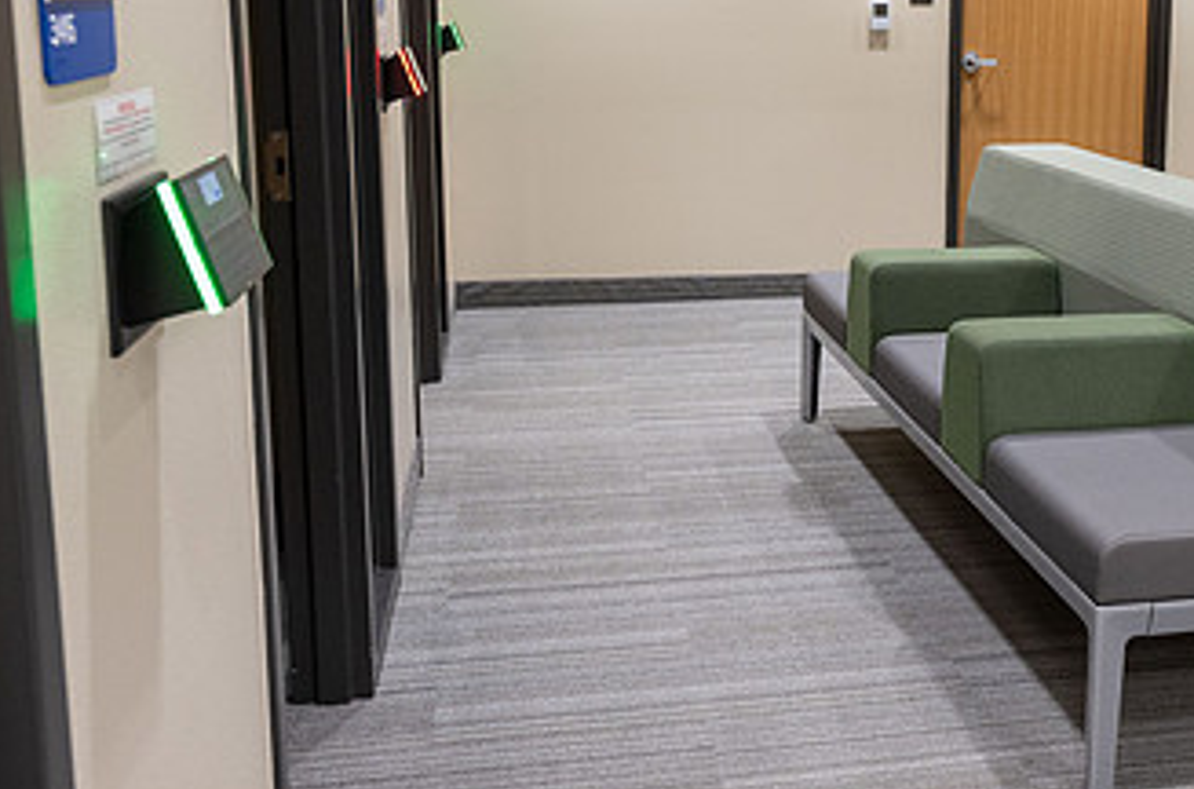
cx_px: 822
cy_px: 210
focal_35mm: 43
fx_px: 1422
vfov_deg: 30.5
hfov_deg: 44.7
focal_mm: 24
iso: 1250
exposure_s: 1/80
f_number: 5
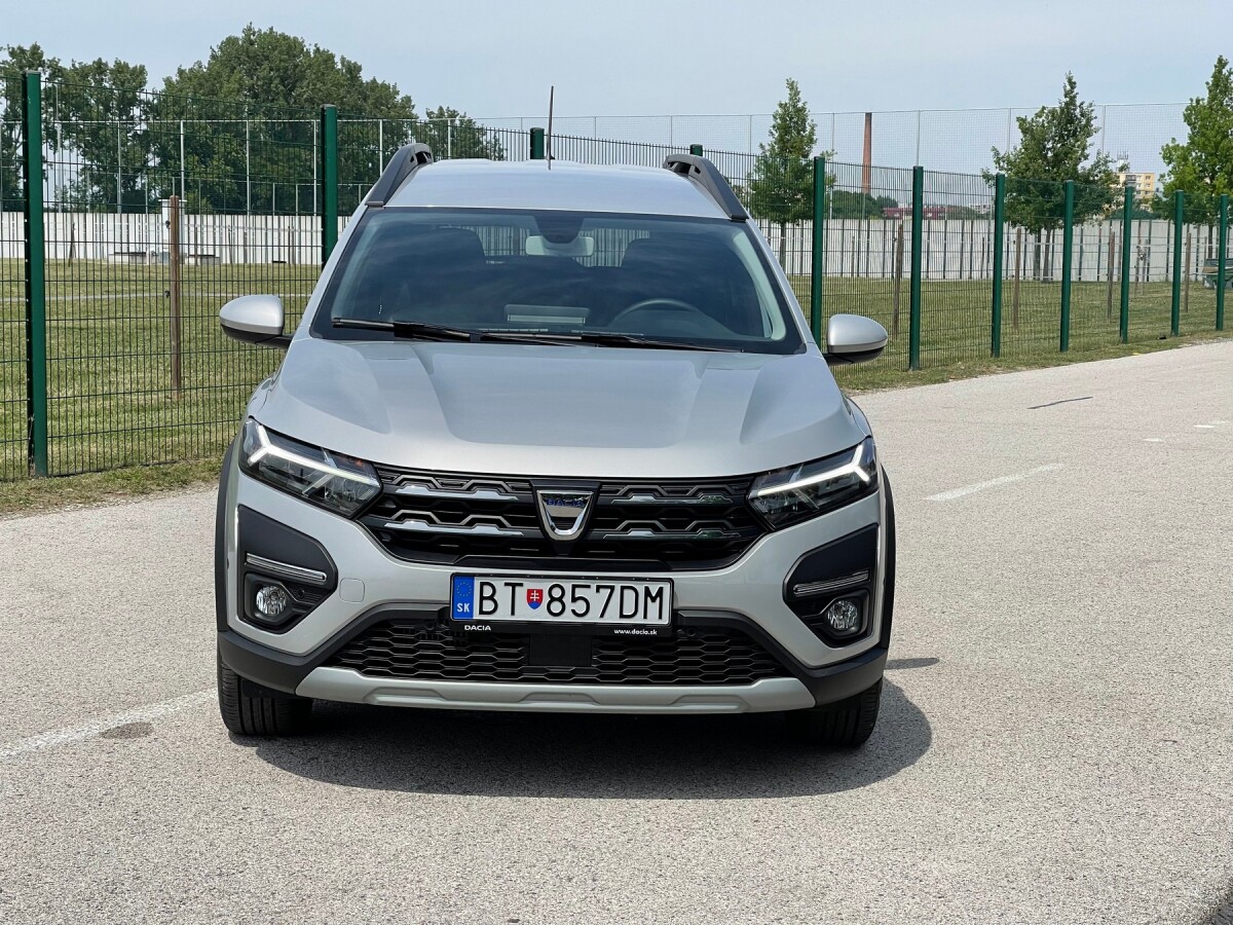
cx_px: 616
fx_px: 2280
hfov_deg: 30.3
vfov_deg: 22.9
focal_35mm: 64
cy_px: 462
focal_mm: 7.5
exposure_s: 1/1553
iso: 20
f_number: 2.2
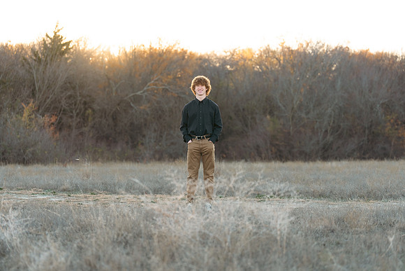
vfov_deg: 15.7
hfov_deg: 23.4
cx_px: 202
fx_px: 979
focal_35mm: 87
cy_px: 136
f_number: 2.8
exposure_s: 1/320
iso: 400
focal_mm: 87
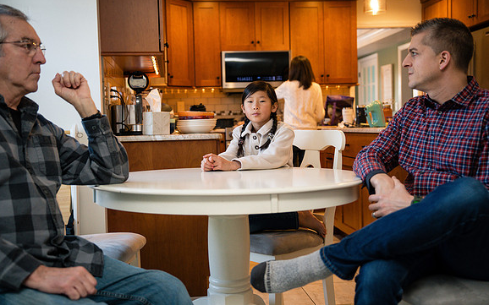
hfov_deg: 45.3
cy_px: 147
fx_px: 586
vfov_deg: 29.2
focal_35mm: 44
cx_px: 244
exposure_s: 1/250
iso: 1250
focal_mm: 43
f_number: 2.8
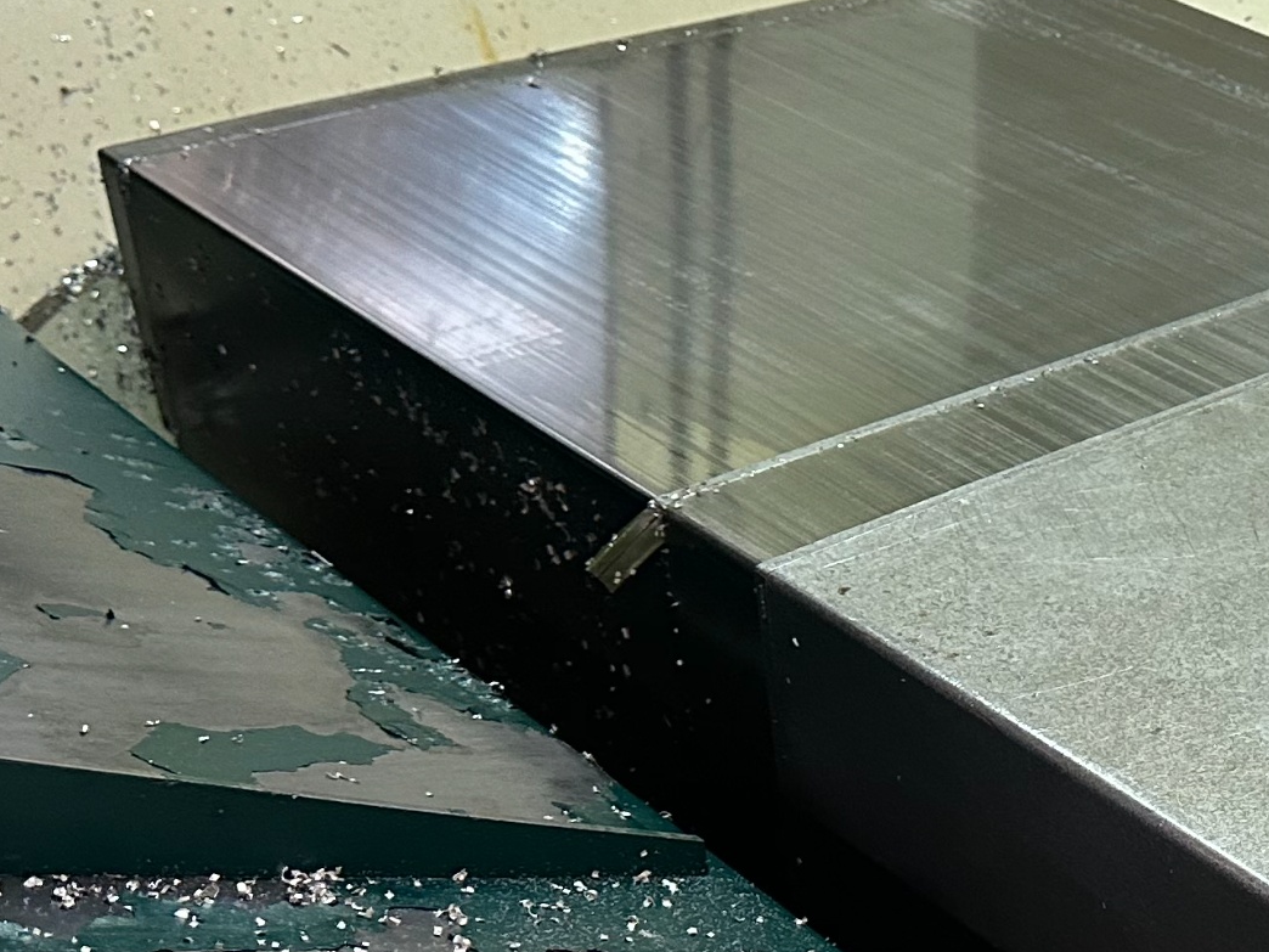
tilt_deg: -29.3
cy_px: 429
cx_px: 1437
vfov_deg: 19.6
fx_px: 2749
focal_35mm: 75
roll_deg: -0.8
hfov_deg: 24.1
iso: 320
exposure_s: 1/50
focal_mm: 6.86
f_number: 1.78
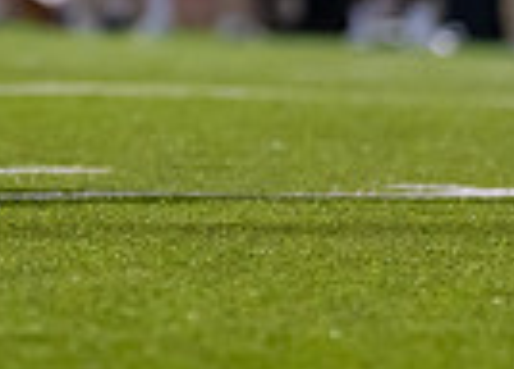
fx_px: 13181
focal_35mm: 902
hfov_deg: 2.2
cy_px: -358
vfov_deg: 1.6
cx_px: -54
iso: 1250
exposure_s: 1/1000
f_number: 1.8
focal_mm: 135
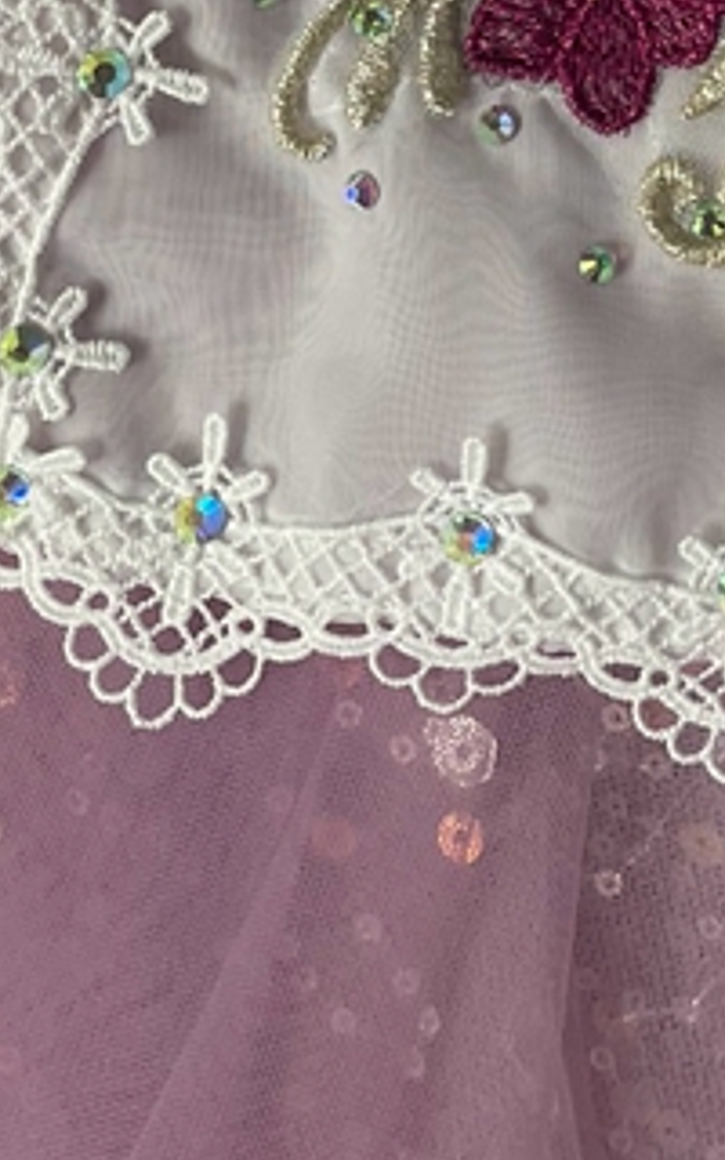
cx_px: 979
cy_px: -364
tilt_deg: -78.4
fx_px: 2908
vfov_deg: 20.5
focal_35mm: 92
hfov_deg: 13.6
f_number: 1.6
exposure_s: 1/121
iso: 100
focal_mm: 4.2
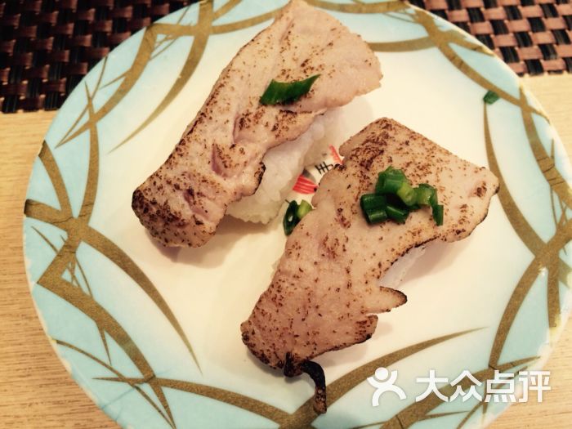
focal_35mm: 29
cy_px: 214
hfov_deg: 61.7
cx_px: 286
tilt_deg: -64.9
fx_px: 479
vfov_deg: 48.2
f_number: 2.2
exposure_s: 1/33
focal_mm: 4.15
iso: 80
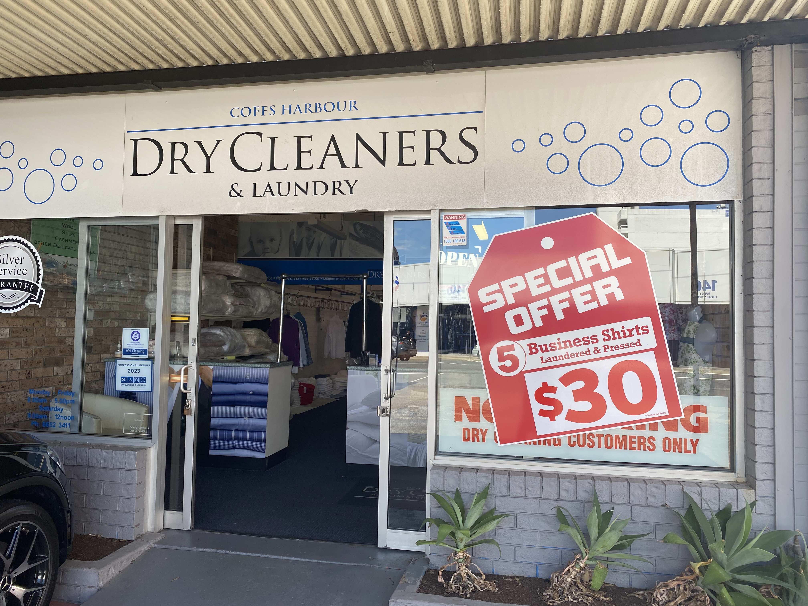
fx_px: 607
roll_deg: -1.1
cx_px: 404
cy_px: 303
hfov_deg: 67.3
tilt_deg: +3.7
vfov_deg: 53.1
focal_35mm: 26
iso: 32
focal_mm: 4.25
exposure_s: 1/475
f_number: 1.8
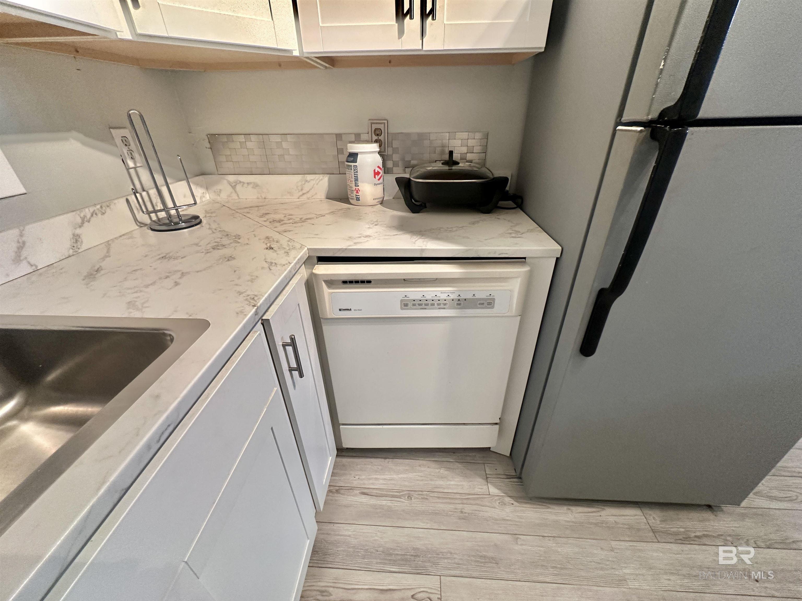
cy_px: 300
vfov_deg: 85.7
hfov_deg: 102.1
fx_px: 324
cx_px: 401
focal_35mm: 14
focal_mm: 2.22
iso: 250
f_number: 2.2
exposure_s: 1/60
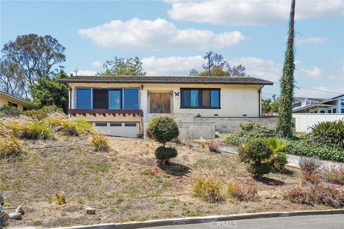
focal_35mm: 35
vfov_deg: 37.8
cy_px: 114
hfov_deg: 54.4
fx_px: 334
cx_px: 172
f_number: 8
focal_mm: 35
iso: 400
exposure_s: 1/800
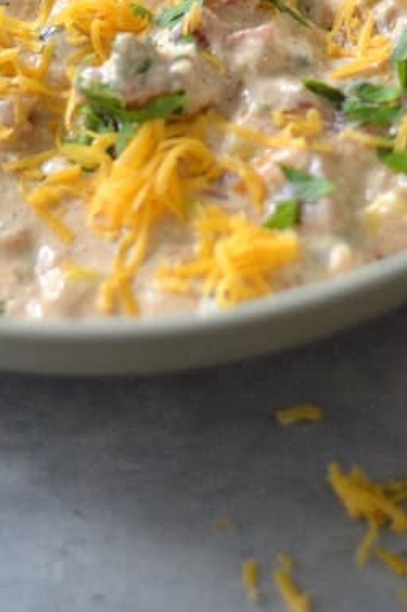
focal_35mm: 178
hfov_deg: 7.7
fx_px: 3021
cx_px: 248
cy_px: -90
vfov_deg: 11.4
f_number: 2.2
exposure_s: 1/500
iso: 1600
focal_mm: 50
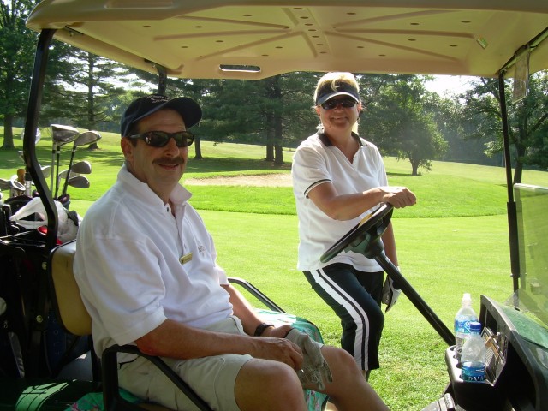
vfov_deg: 37.7
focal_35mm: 38
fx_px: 602
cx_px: 274
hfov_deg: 49.0
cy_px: 206
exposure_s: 1/136
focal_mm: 6.3
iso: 50
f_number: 4.6
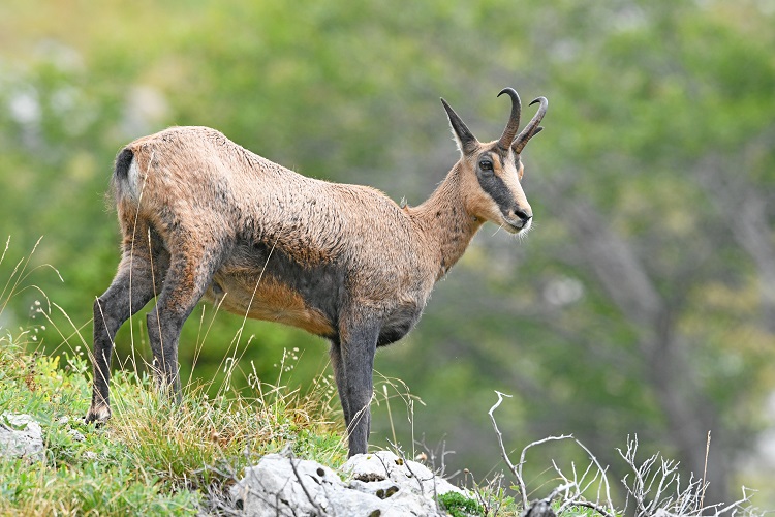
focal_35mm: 600
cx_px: 388
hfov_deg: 3.4
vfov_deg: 2.3
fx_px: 12916
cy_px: 258
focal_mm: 600
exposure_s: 1/500
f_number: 8
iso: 1600
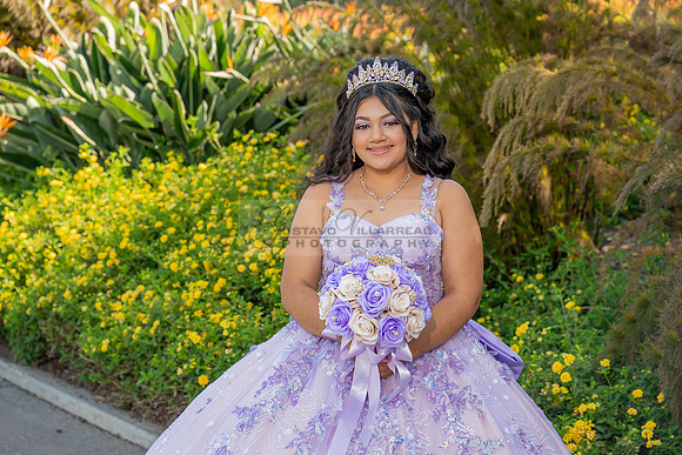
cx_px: 341
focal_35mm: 70
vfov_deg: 19.5
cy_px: 228
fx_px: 1326
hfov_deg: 28.8
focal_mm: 70
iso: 200
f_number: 5
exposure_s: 1/200
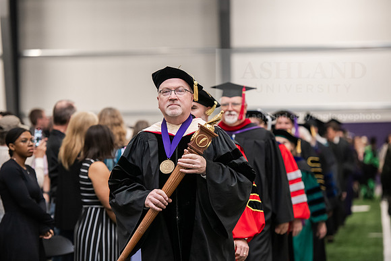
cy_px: 130
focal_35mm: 150
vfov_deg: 9.2
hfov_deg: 13.7
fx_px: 1629
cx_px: 196
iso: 2500
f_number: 3.5
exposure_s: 1/200
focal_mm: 150
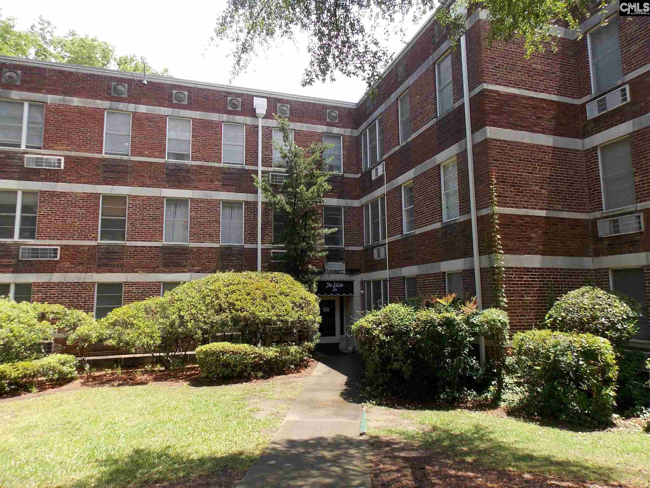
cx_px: 325
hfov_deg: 73.9
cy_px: 244
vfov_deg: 58.9
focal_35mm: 23
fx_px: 432
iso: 80
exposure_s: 1/320
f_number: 3.1
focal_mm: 4
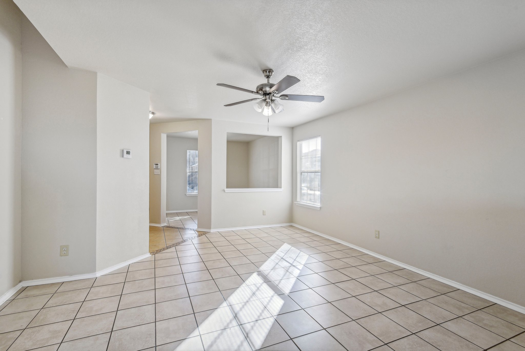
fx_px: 233
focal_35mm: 16
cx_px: 262
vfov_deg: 73.8
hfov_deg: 96.7
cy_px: 176
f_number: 8
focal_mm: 16
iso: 400
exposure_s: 1/25
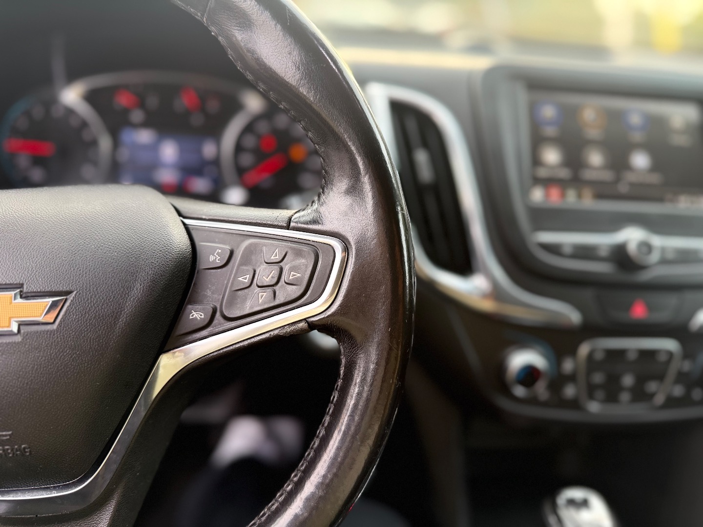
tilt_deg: -24.2
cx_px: 352
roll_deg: -4.9
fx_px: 487
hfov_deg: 71.6
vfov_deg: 56.8
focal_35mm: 24
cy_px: 264
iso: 200
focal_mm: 6.76
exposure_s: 1/139
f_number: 1.78
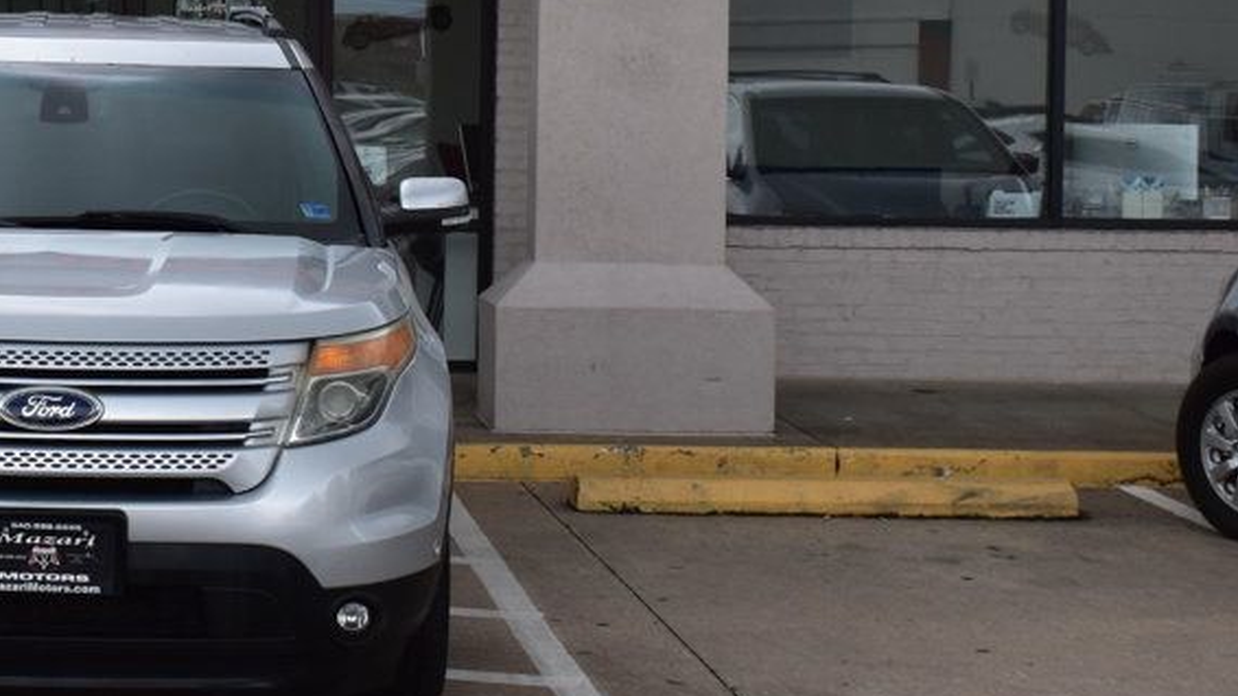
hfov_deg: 22.8
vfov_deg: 13.2
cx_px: 120
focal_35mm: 91
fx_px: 2986
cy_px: 177
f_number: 10
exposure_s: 1/250
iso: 400
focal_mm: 32
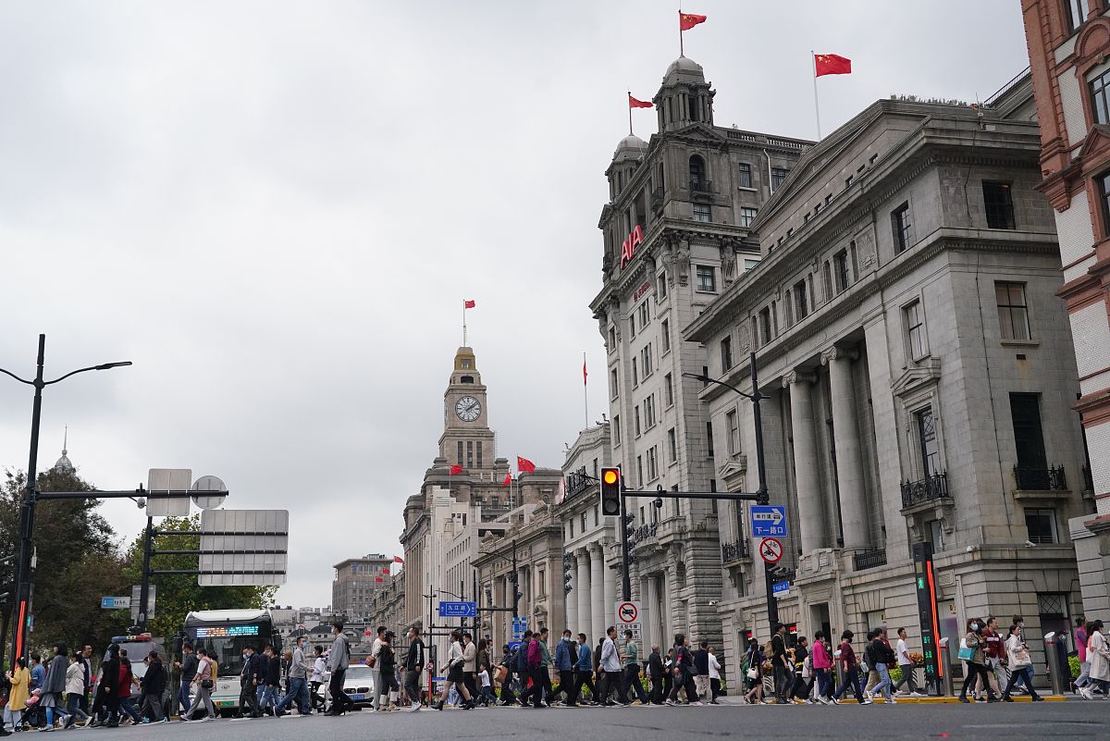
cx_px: 555
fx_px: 1172
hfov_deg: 50.7
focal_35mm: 38
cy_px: 370
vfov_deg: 35.1
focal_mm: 38
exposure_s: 1/1250
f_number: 5.6
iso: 2000
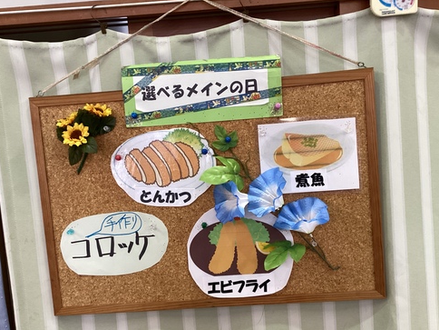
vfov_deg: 44.2
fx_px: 406
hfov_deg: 56.8
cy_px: 170
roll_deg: +2.8
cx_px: 222
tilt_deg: -5.9
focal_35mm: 32
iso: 160
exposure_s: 1/60
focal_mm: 3.3
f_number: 2.4
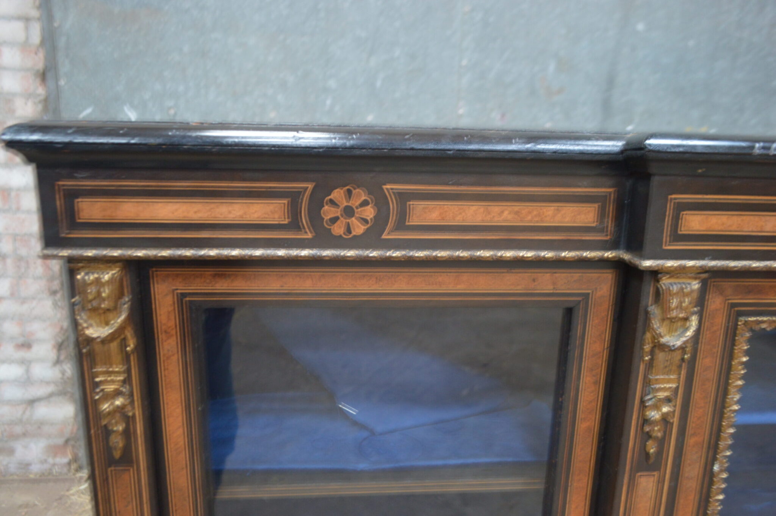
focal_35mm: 27
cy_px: 258
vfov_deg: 47.9
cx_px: 388
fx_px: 582
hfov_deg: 67.4
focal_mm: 18
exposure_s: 1/6
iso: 800
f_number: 3.5
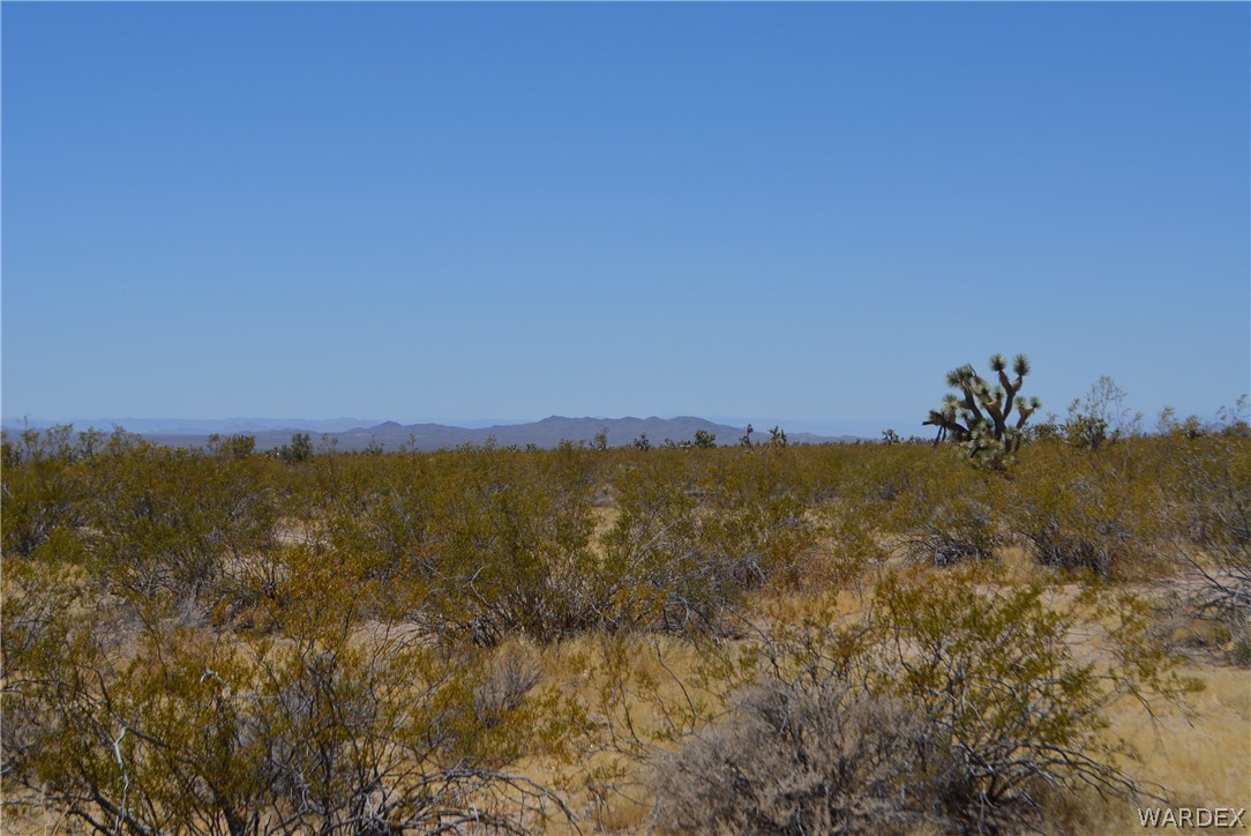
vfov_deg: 25.1
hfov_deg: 36.9
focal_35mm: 54
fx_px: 1877
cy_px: 418
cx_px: 626
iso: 400
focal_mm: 36
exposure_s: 1/2000
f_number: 8
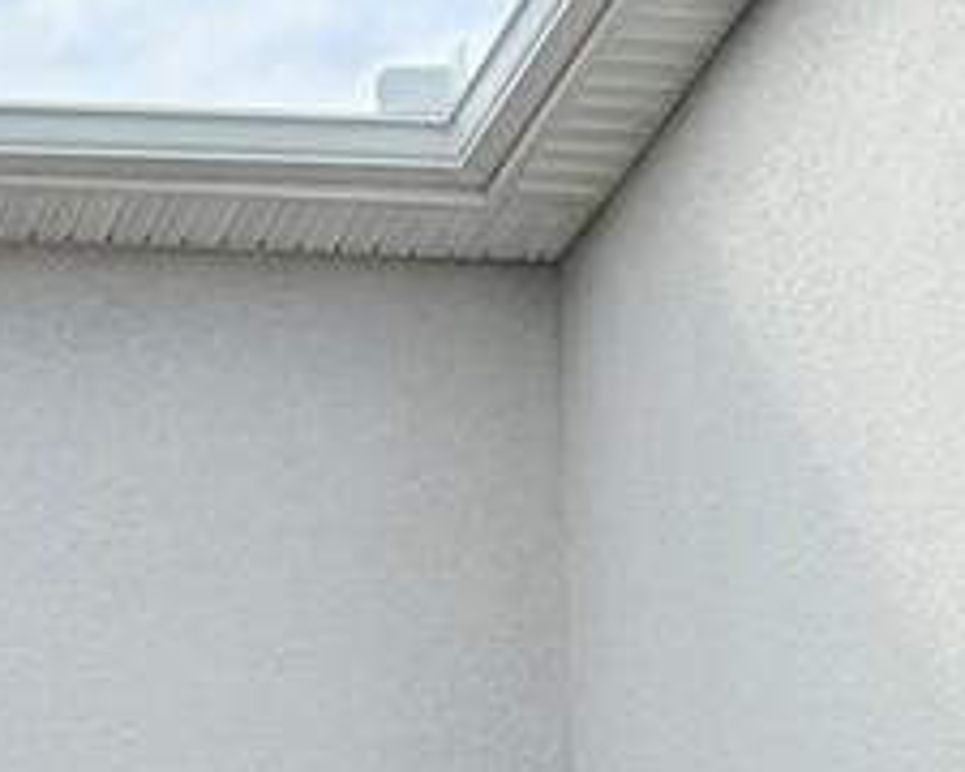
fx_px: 3570
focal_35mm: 125
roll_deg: -0.6
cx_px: -498
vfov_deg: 11.4
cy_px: 1437
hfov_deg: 14.3
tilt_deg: +10.0
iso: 100
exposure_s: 1/3953
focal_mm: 6.76
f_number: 1.78
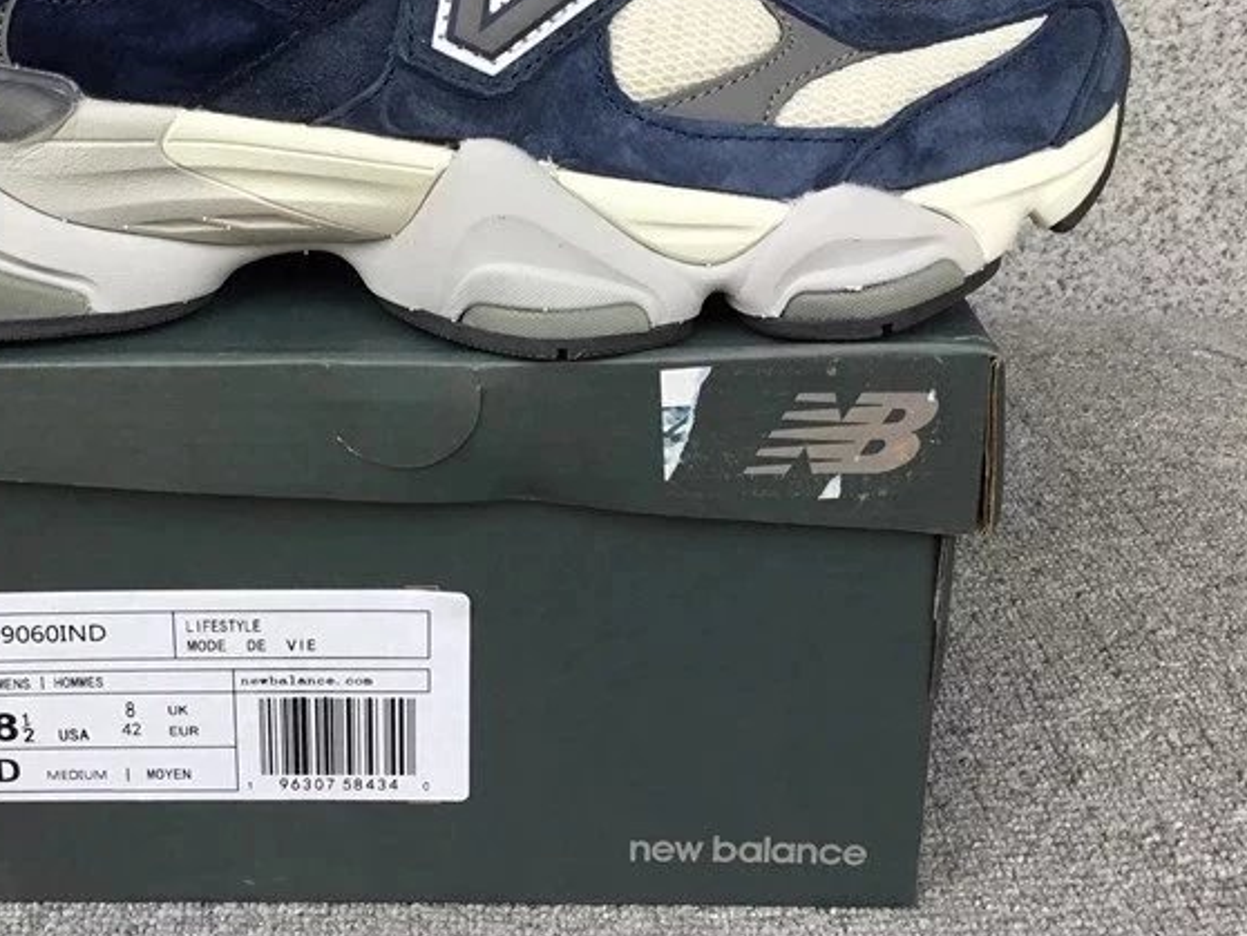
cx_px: 402
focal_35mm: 50
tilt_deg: -20.7
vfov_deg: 28.8
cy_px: 254
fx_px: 1802
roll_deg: +0.9
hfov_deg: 37.7
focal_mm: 3.3
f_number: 2.4
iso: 40
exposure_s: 1/100
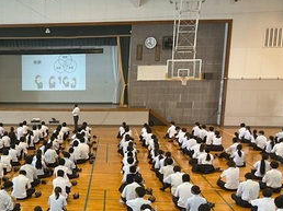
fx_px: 441
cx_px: 49
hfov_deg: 34.3
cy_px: 174
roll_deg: -0.4
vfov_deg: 26.4
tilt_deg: -15.6
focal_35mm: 54
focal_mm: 3
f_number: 1.8
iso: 200
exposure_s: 1/60
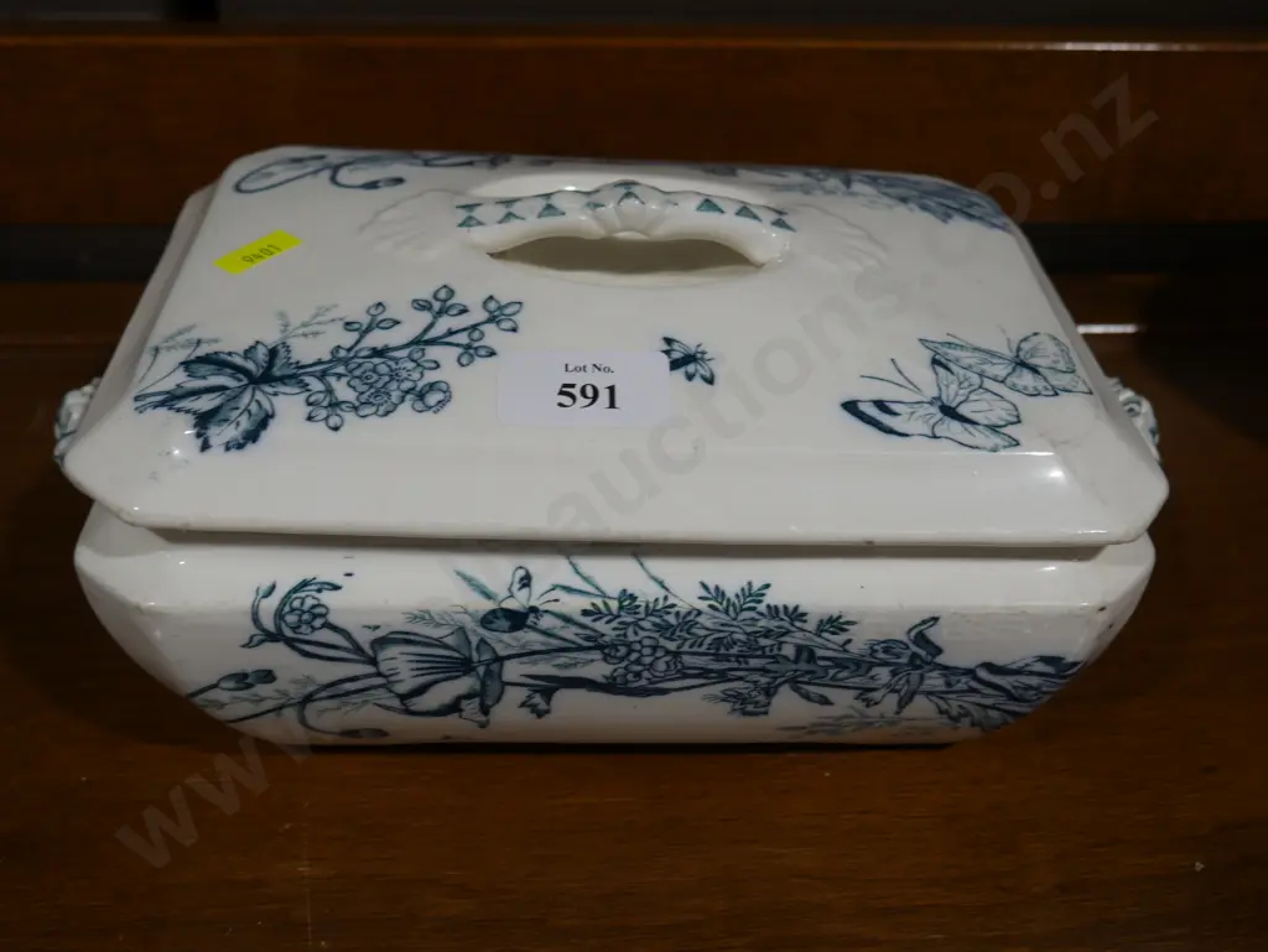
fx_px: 1539
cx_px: 634
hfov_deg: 44.8
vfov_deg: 34.4
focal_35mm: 42
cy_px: 476
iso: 200
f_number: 4.6
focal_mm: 21
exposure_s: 1/80
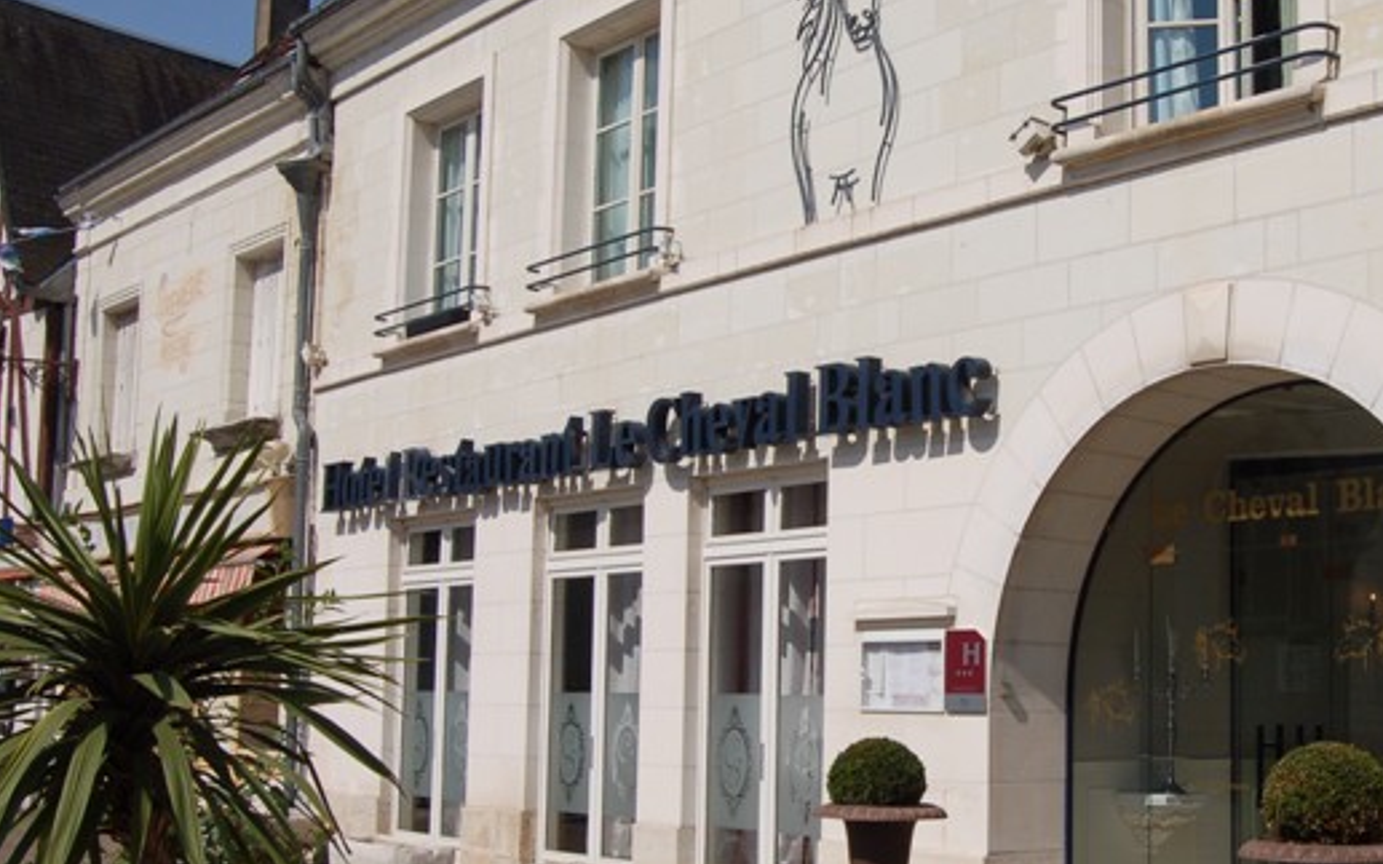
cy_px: 428
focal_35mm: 52
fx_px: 1960
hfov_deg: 38.2
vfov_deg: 24.9
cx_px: 982
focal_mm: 22
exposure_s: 1/500
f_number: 11
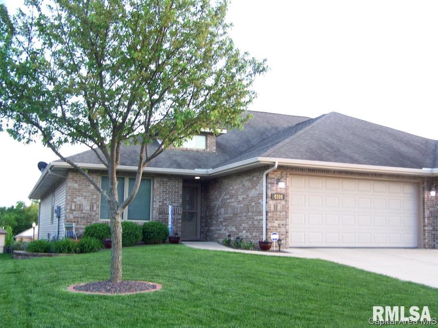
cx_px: 219
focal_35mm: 43
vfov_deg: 33.6
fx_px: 544
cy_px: 164
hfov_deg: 43.9
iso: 125
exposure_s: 1/30
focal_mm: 6.75
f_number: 2.8
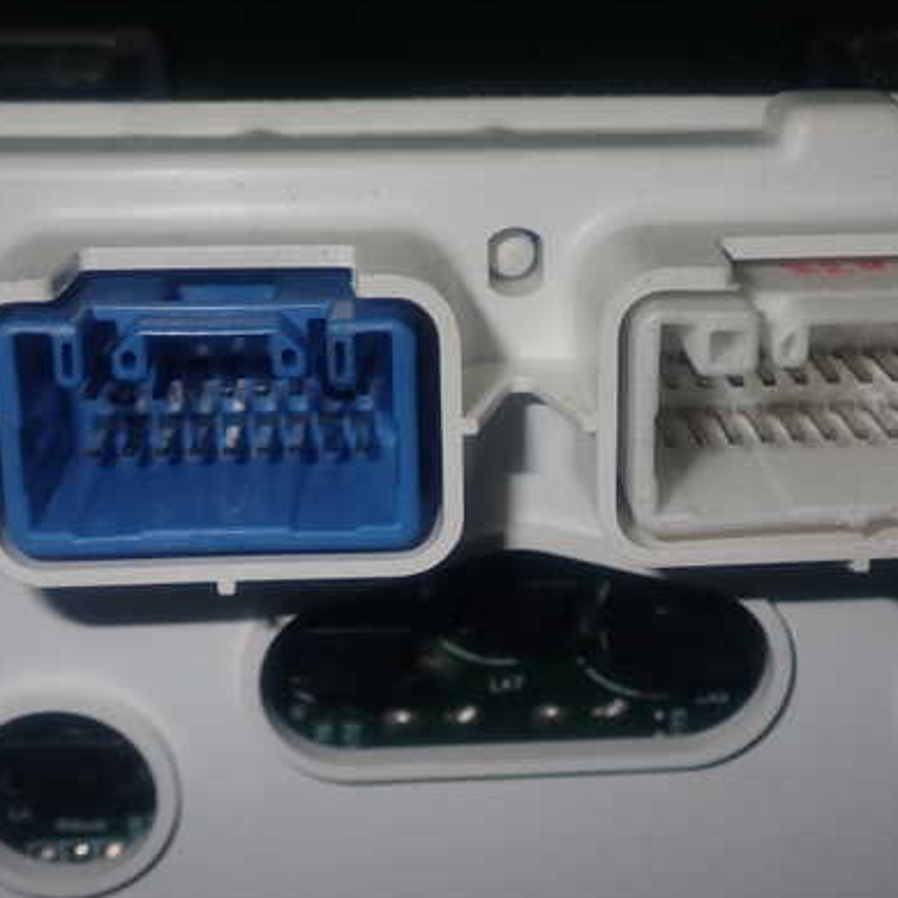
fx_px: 1761
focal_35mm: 60
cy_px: 450
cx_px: 531
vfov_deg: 28.6
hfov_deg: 28.6
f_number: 9
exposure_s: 1/40
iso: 200
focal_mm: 7.84
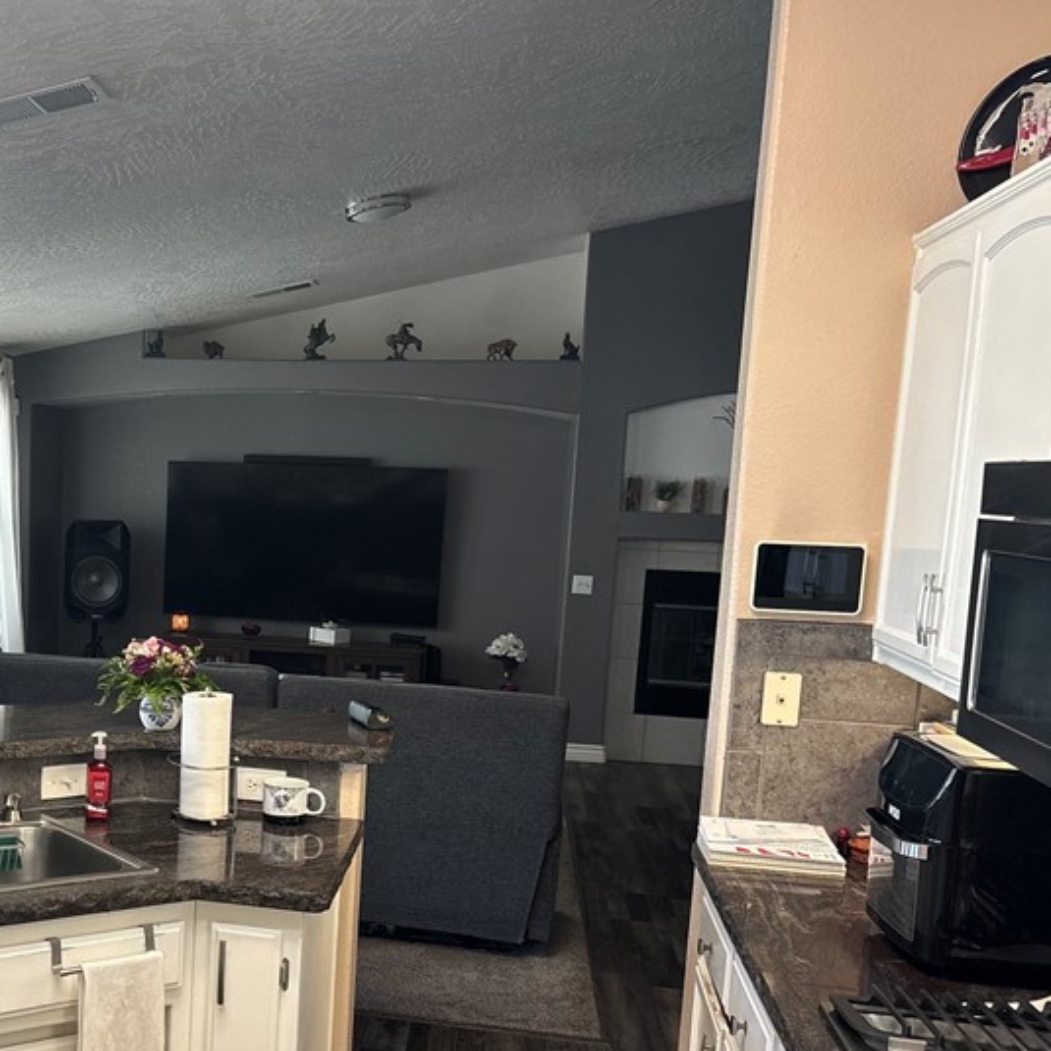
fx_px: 1511
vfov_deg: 38.0
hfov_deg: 36.1
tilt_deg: -7.2
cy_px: 684
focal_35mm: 44
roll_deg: -1.9
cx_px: 118
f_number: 1.6
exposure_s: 1/60
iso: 160
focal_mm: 5.96
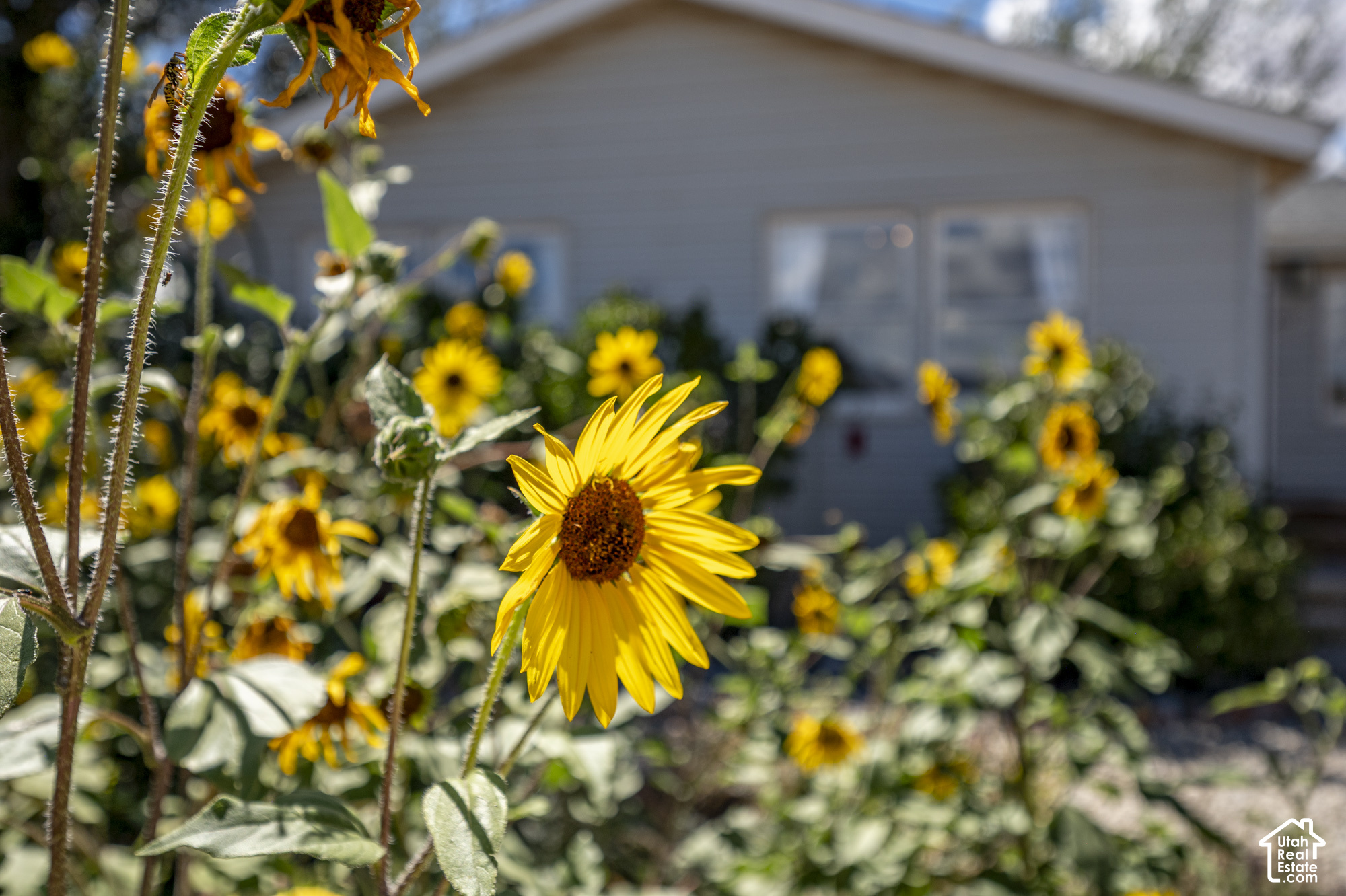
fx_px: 1121
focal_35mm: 30
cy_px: 448
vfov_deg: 43.6
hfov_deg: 61.9
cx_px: 673
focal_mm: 30
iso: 250
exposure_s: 1/2500
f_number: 4
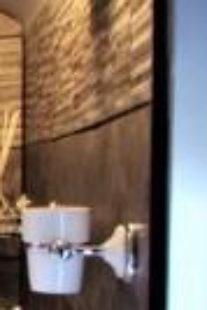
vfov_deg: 27.1
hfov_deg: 10.7
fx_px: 637
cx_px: -448
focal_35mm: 74
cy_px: 209
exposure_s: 1/25
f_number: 3.5
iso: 800
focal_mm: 10
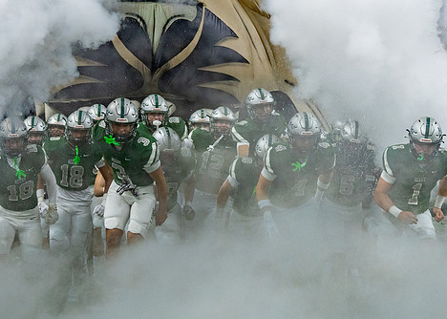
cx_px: 192
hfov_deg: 14.1
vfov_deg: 10.1
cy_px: 188
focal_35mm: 142
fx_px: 1802
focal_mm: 70
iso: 1600
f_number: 2.8
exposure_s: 1/1250
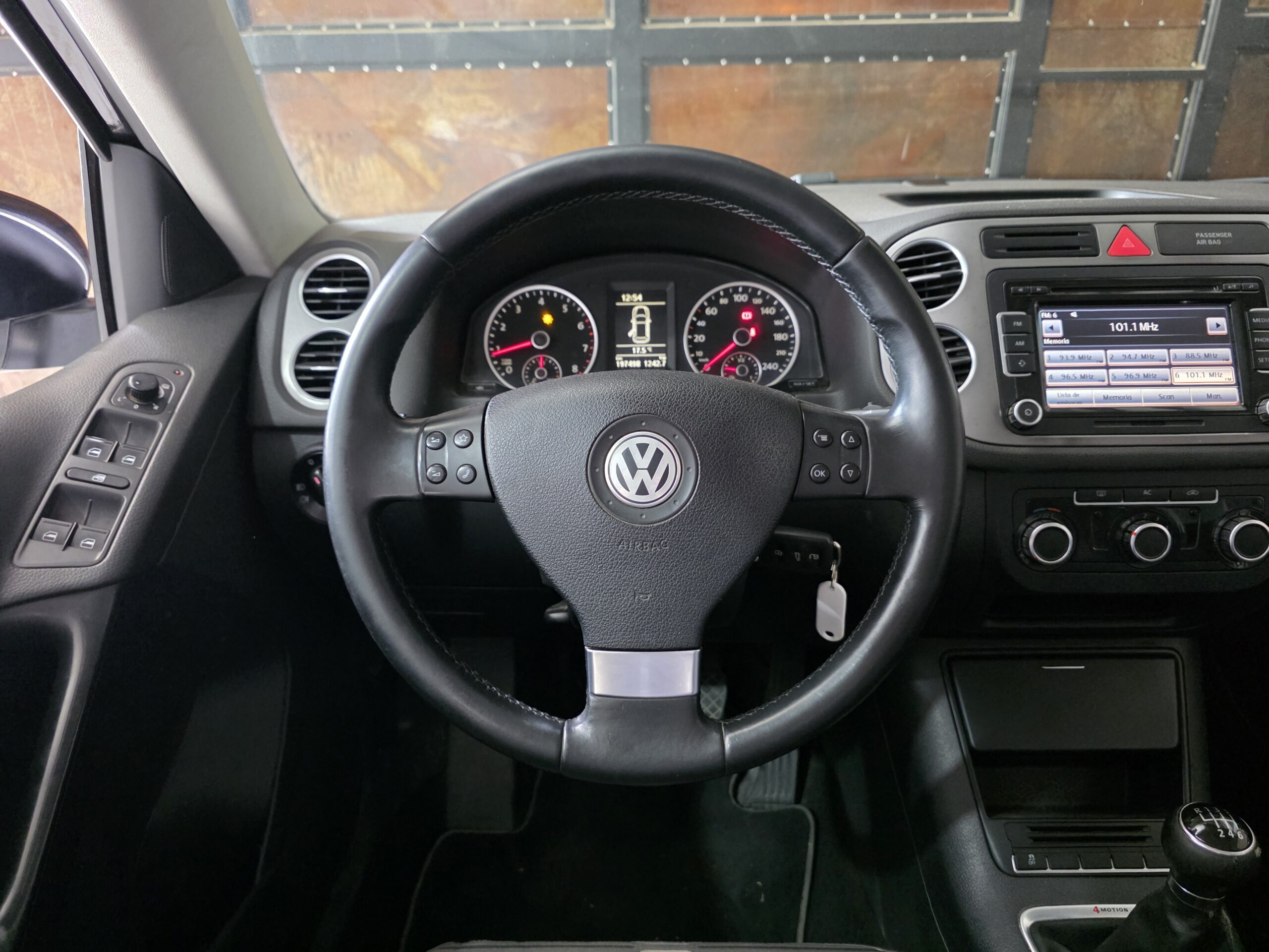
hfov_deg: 73.9
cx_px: 634
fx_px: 843
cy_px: 476
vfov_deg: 58.9
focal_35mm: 23
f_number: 1.7
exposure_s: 1/100
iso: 2000
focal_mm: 6.3
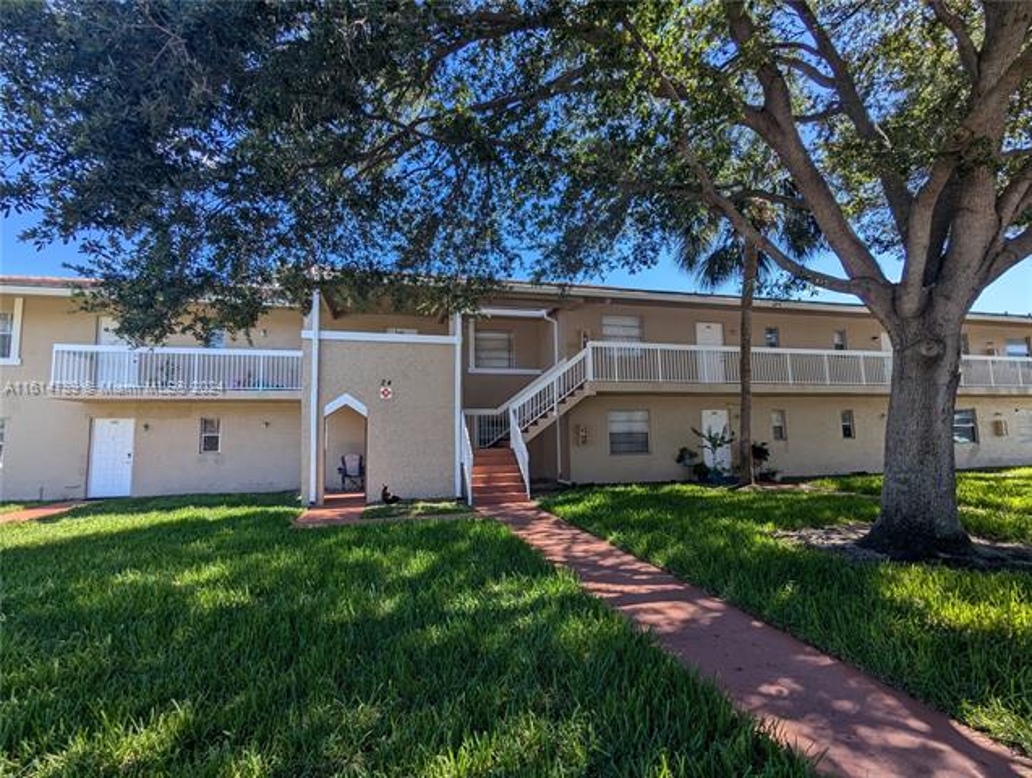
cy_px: 389
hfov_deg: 94.4
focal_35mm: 16
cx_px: 516
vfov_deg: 78.3
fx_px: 478
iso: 45
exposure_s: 1/704
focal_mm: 2.35
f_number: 2.2
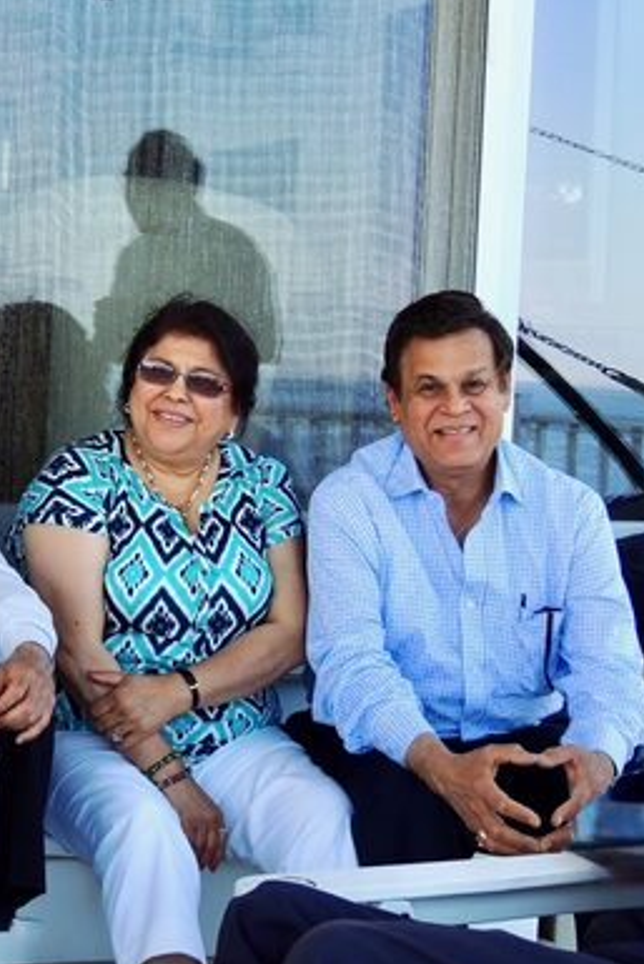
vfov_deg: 25.0
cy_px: 436
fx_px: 2171
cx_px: 83
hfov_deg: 16.7
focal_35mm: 81
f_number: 3.6
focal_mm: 8.9
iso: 100
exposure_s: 1/125
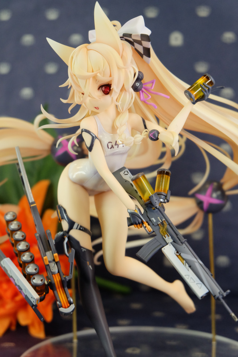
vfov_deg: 27.0
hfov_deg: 18.2
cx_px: 119
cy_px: 178
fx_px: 744
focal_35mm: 75
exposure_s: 1/125
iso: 2000
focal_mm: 50
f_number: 5.6
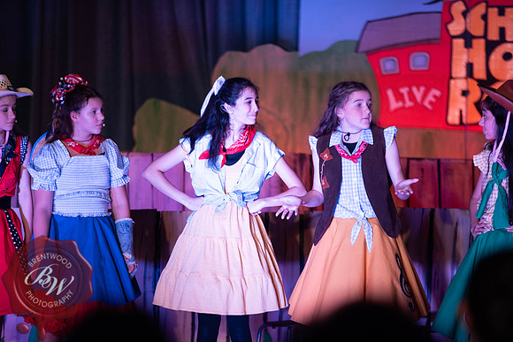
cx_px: 256
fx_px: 2851
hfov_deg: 10.3
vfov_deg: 6.9
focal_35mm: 200
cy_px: 171
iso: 1100
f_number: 2.8
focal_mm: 200
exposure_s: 1/200
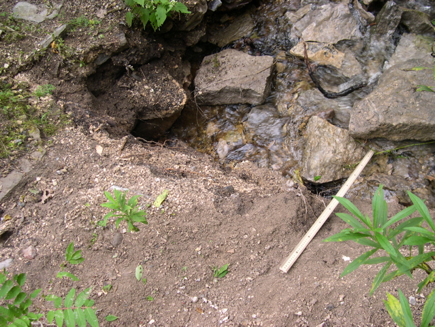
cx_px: 218
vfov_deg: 37.7
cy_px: 164
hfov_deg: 49.0
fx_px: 478
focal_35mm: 38
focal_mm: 8
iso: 100
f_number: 2.8
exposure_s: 1/75
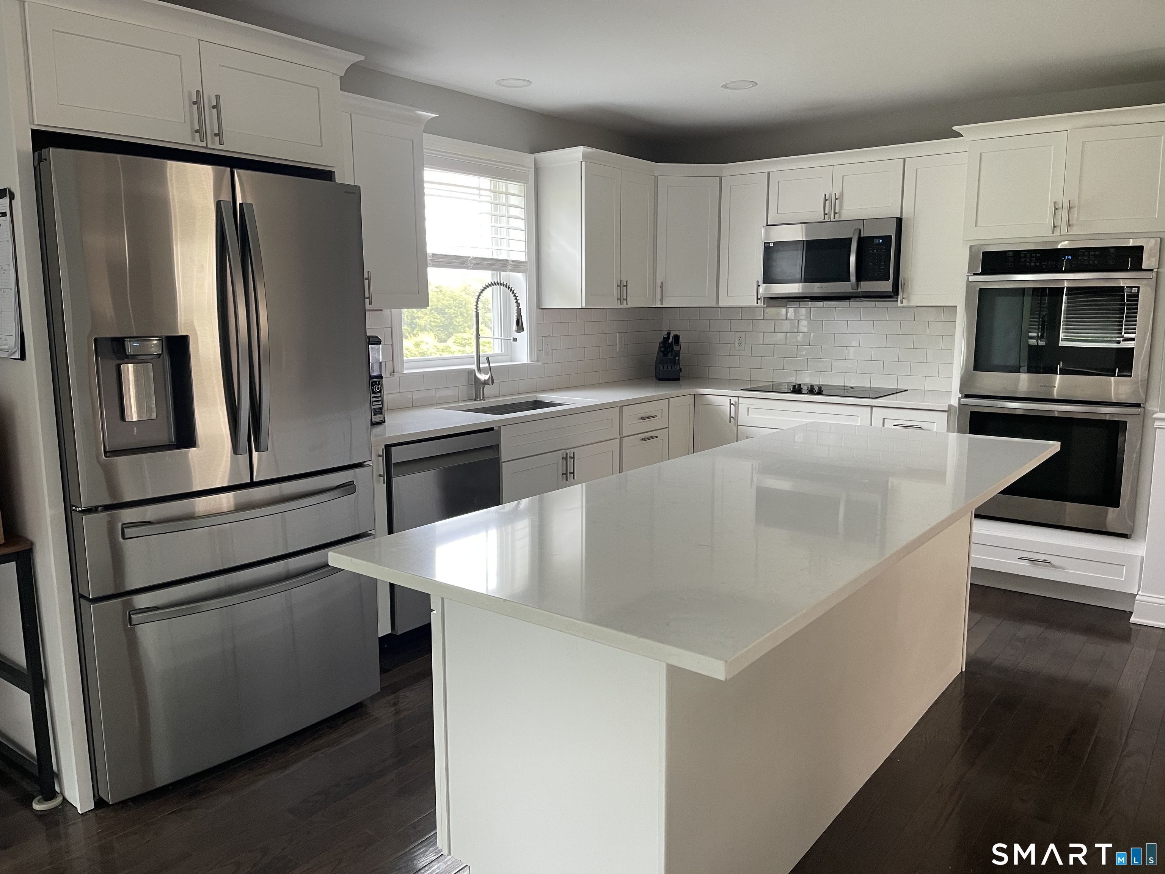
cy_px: 437
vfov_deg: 54.9
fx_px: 841
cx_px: 582
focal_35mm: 25
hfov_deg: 69.4
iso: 125
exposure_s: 1/99
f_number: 1.6
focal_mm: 5.1
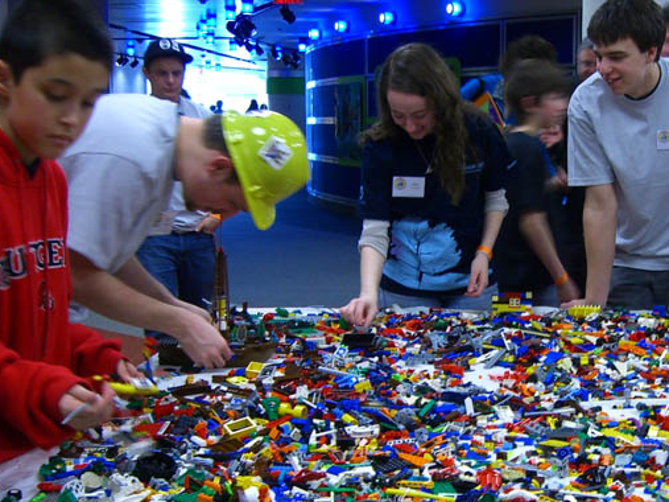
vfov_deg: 24.2
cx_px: 487
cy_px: 363
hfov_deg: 31.7
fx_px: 1159
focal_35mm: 60
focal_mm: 7.9
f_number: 2.8
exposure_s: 1/13
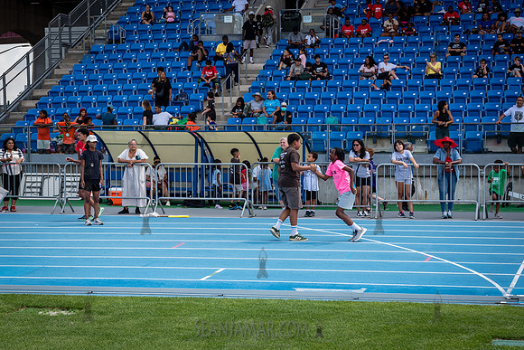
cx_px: 253
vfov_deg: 17.1
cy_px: 214
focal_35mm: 80
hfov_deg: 25.5
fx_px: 1159
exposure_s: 1/500
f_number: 5.6
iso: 250
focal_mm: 60
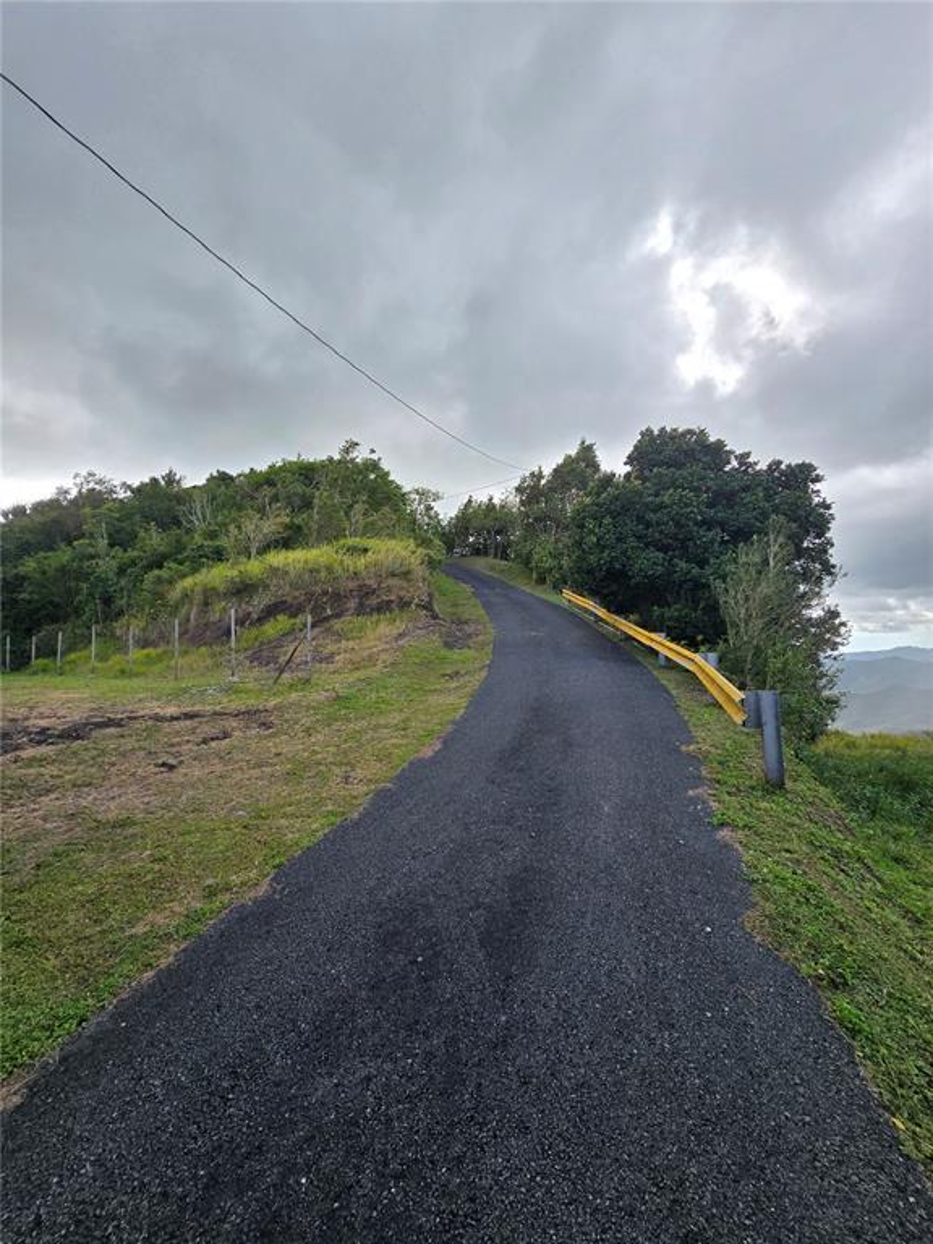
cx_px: 466
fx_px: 467
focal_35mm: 13
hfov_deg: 89.9
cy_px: 622
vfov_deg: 106.2
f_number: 2.2
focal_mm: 2.2
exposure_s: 1/850
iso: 50
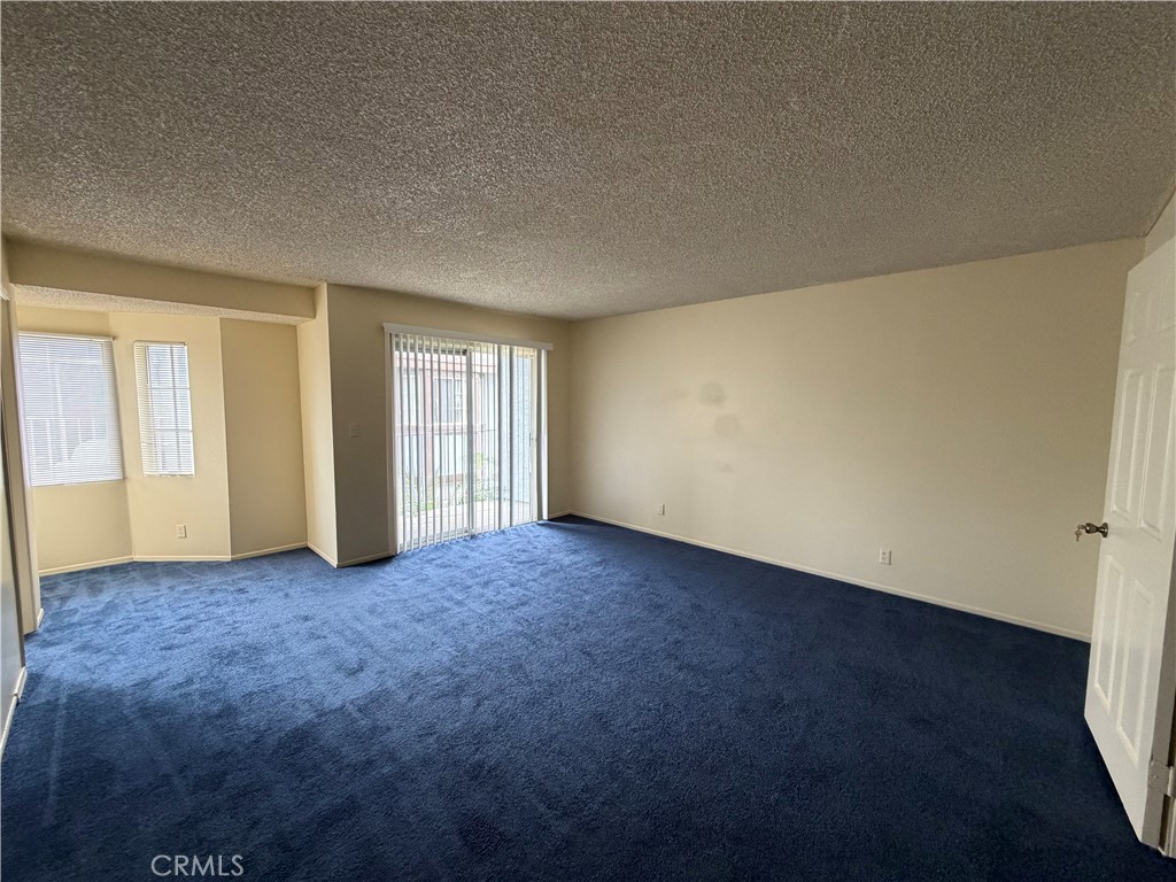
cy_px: 441
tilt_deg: -5.2
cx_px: 588
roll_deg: -0.2
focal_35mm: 14
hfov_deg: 102.1
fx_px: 476
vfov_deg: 85.7
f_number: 2.2
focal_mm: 2.22
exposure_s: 1/117
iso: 320
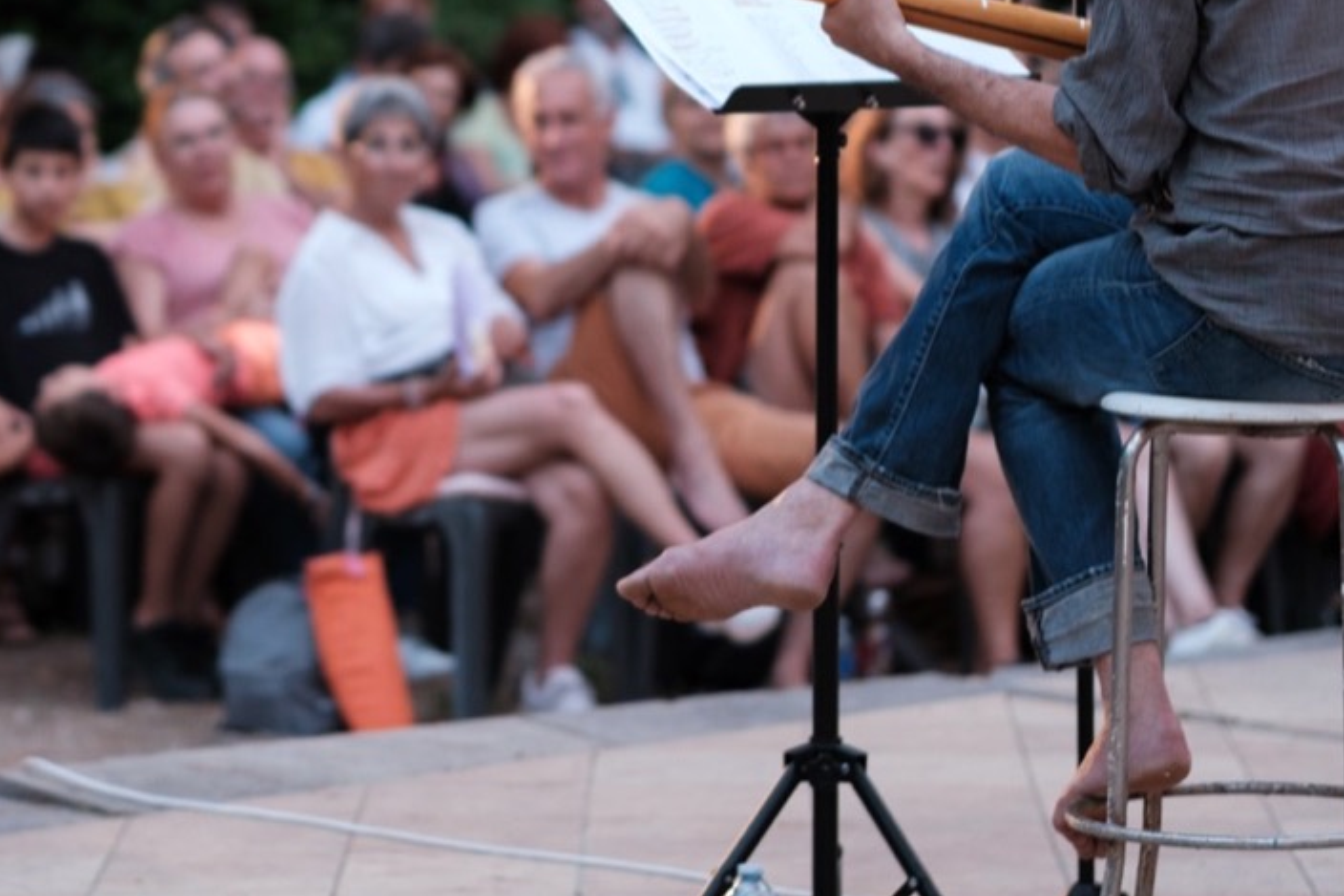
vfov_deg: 8.2
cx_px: 313
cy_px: 155
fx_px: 6233
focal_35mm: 167
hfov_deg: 12.3
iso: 400
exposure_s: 1/160
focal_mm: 56
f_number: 1.6
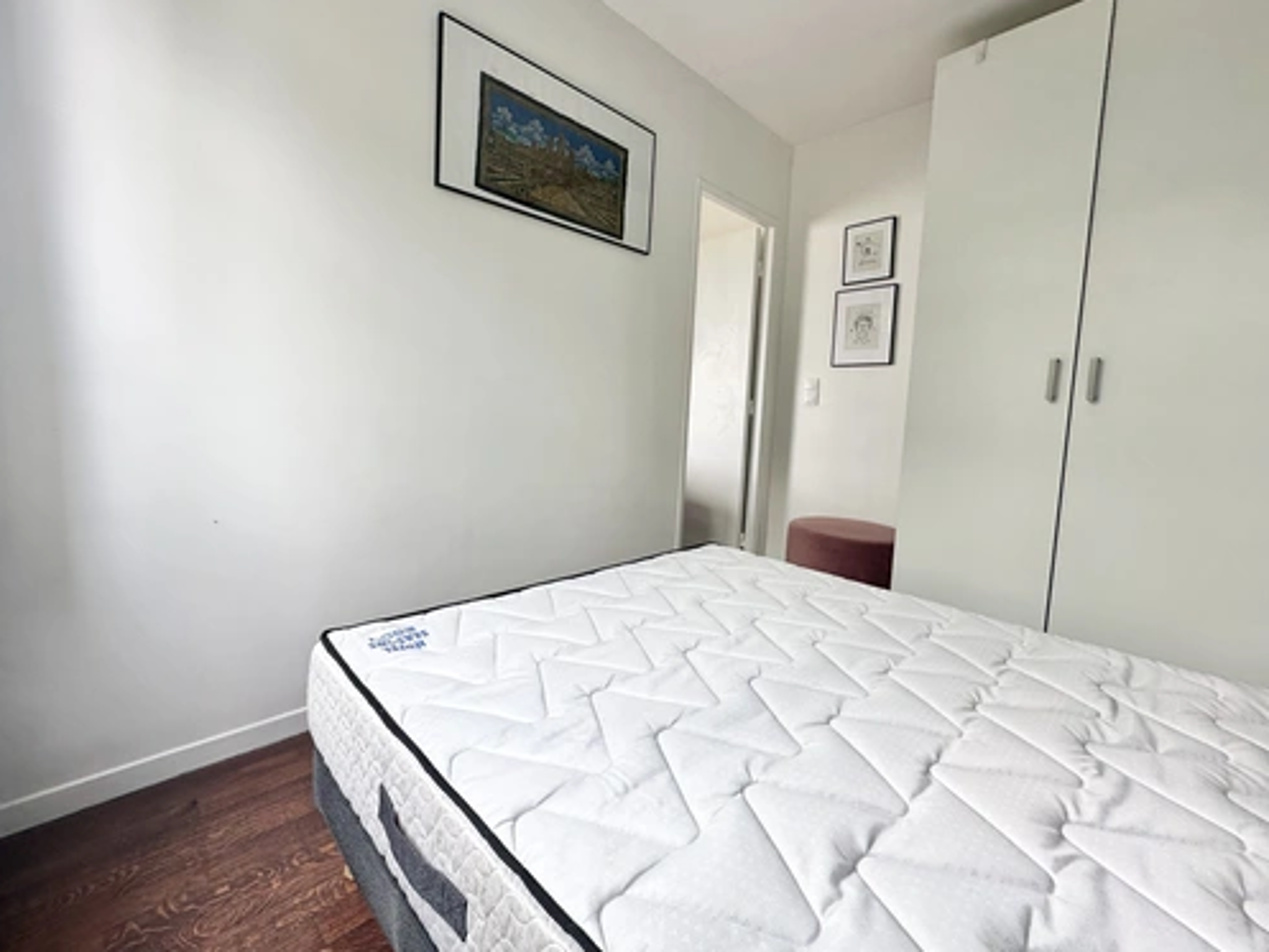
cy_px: 447
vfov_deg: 81.7
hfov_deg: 98.0
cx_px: 591
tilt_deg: -3.5
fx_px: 550
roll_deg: -2.4
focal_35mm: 15
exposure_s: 1/99
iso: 64
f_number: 2.2
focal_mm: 2.22
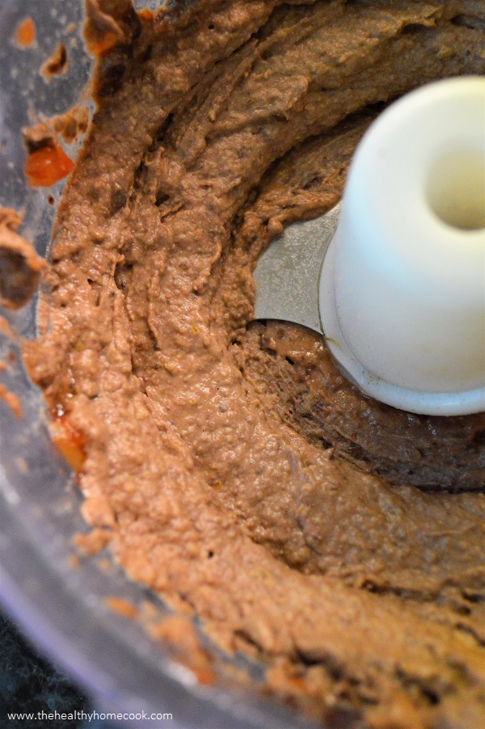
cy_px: 364
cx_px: 242
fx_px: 880
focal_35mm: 44
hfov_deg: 30.8
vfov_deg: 45.0
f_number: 4.5
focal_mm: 29
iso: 3200
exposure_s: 1/250
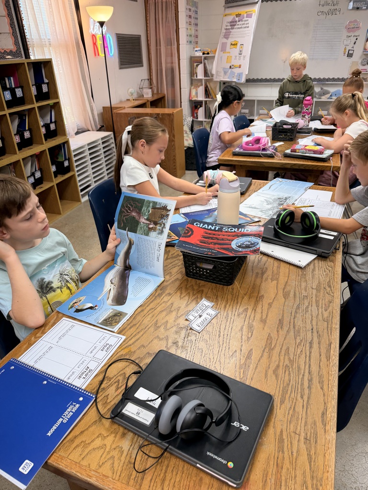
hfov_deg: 56.8
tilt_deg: -31.3
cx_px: 184
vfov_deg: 71.6
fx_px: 340
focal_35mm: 24
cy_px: 245
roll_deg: +2.1
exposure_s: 1/60
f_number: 1.78
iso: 100
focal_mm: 6.76
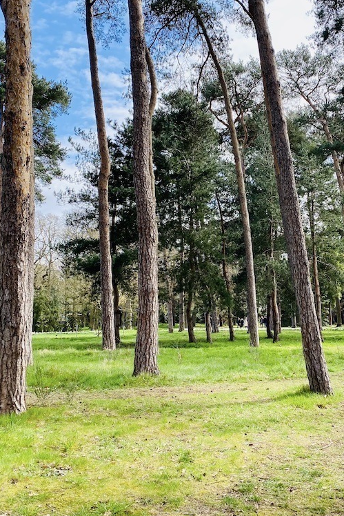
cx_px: 240
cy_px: 263
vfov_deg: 51.9
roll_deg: -0.1
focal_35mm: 37
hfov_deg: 35.5
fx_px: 530
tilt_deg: +5.6
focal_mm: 4.25
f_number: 1.8
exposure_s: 1/839
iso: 32
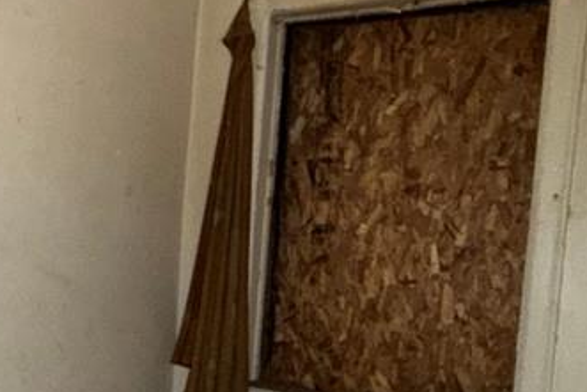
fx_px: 734
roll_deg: -3.5
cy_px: 261
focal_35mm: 45
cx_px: 117
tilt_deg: -2.0
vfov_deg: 29.7
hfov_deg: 41.7
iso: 250
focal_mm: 2.22
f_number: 2.2
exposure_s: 1/34
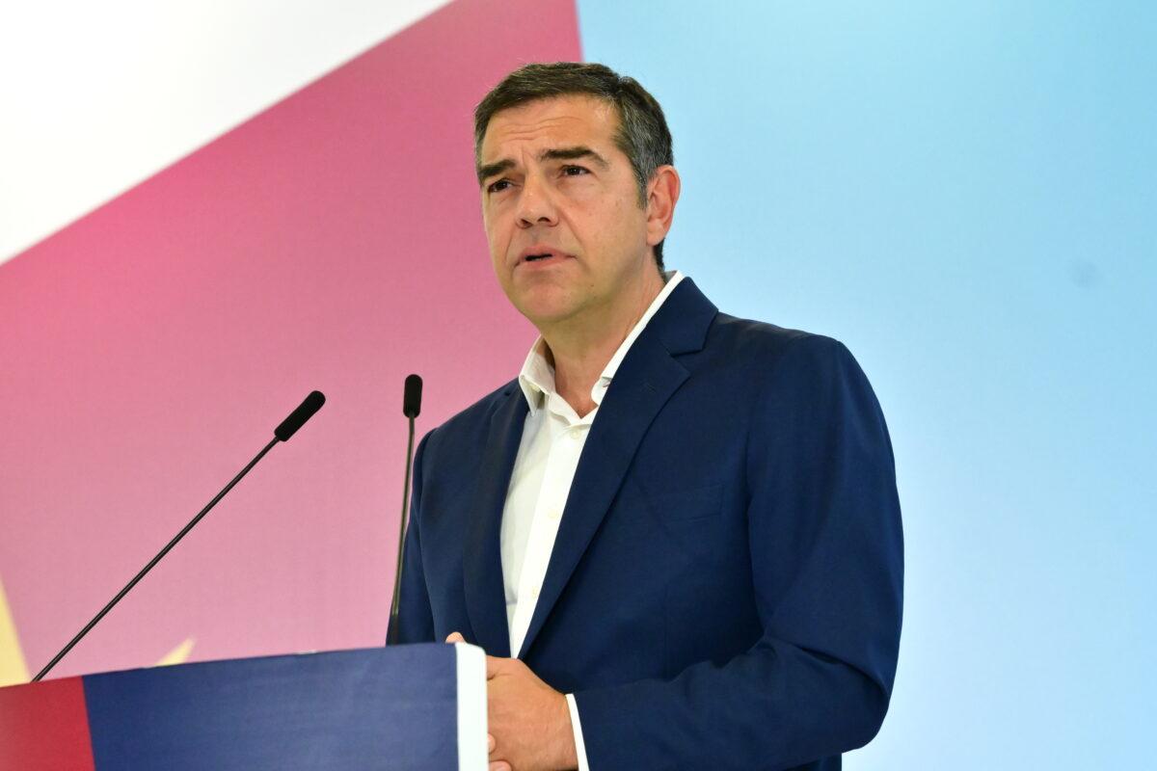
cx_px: 578
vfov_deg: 8.3
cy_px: 386
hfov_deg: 12.5
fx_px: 5303
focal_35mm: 165
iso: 8000
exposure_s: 1/400
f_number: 5
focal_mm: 110
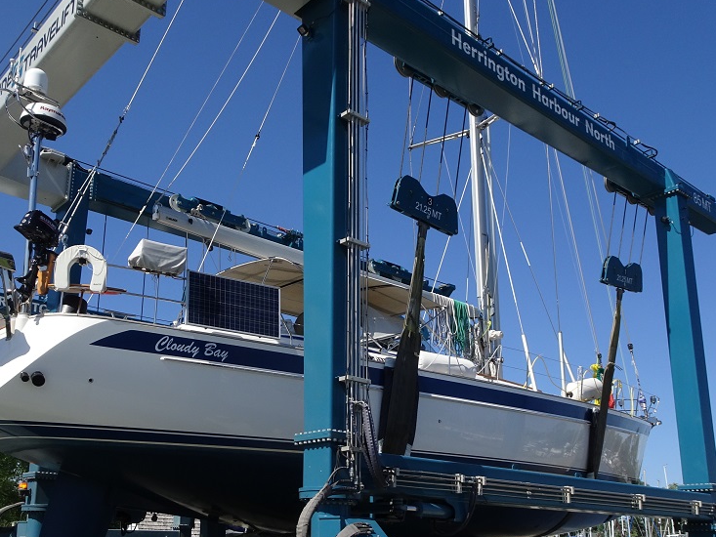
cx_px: 286
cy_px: 359
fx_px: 745
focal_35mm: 36
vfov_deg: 39.2
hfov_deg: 51.0
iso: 80
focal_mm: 4.1
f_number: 3.5
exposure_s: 1/1000
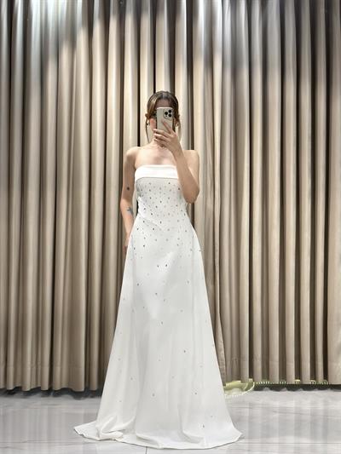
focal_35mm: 48
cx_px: 170
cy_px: 227
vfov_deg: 39.6
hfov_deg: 30.3
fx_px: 630
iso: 80
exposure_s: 1/535
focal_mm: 6.86
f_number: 1.78
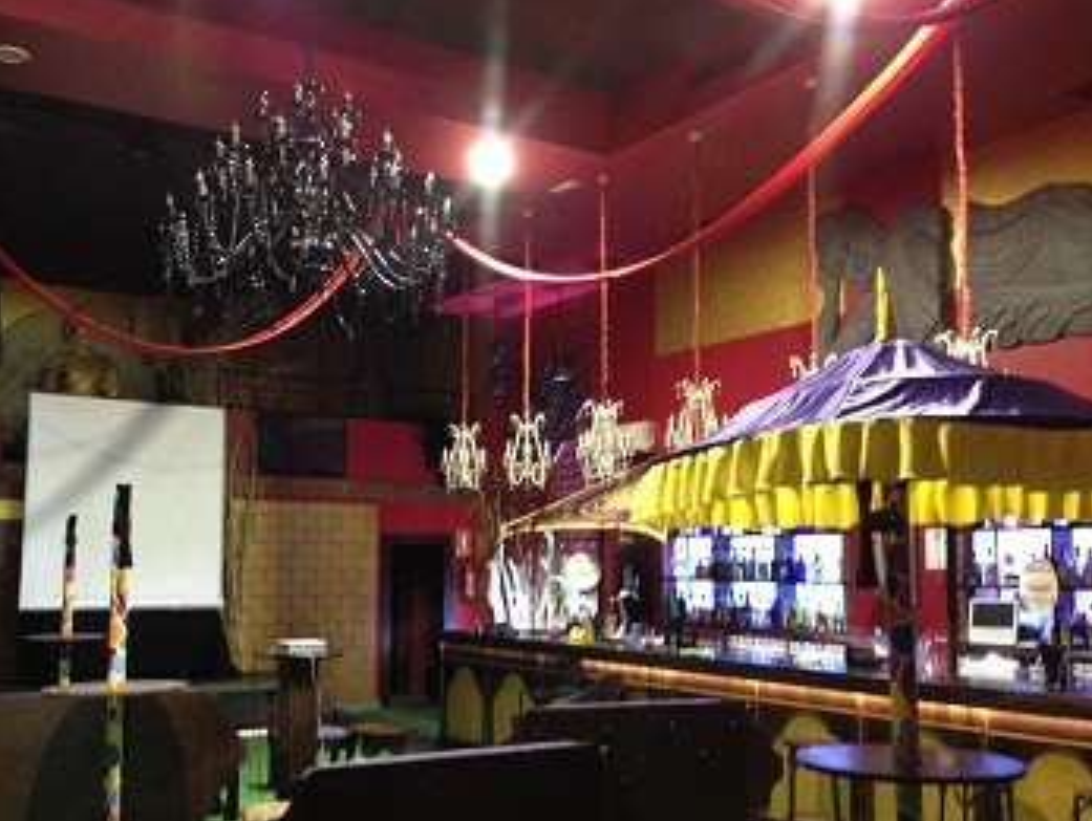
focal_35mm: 38
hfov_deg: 48.8
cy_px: 462
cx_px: 469
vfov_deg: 37.7
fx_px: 1200
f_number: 2.4
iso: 500
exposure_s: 1/15
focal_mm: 4.13
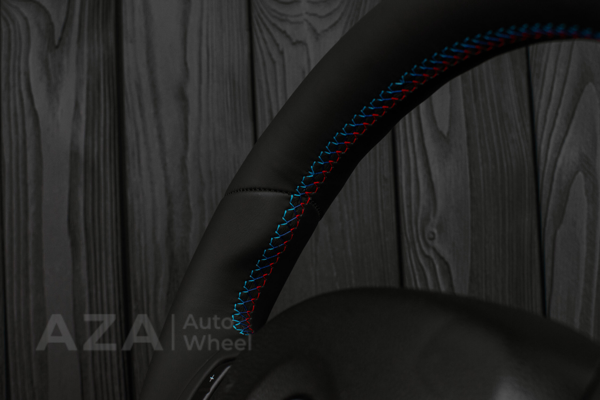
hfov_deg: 37.8
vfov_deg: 25.8
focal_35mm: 52
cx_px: 300
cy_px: 200
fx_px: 875
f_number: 6.3
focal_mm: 35
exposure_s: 1/125
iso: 500
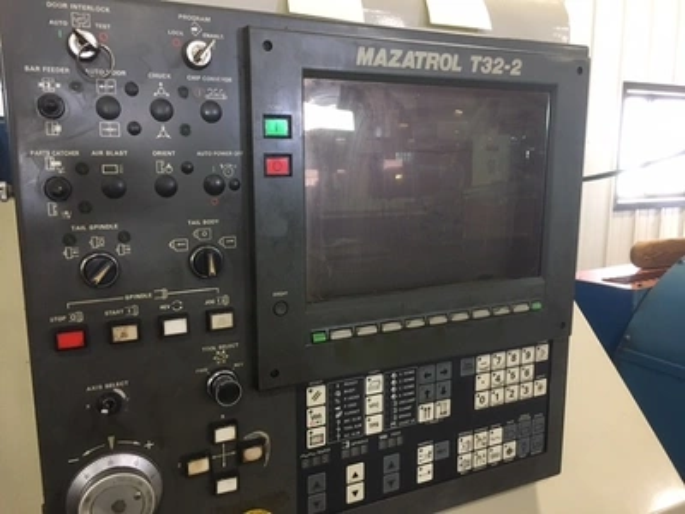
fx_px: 574
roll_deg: +0.1
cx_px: 342
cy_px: 257
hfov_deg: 61.7
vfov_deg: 48.2
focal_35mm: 29
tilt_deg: -10.3
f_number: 2.2
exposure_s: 1/30
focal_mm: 4.15
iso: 160
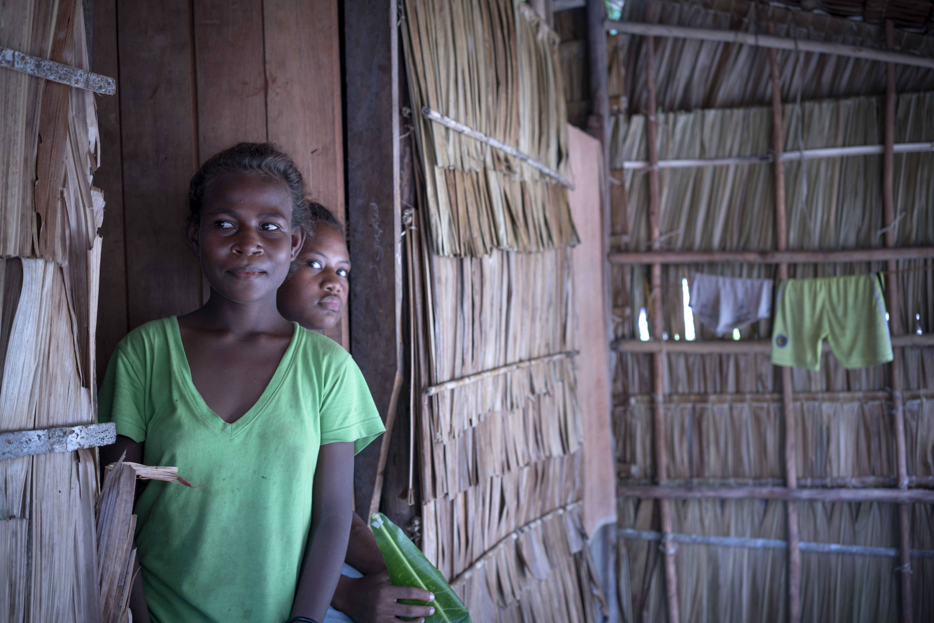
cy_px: 312
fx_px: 908
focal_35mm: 35
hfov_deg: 54.4
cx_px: 467
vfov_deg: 37.9
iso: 200
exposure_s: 1/40
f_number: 3.5
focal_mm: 35
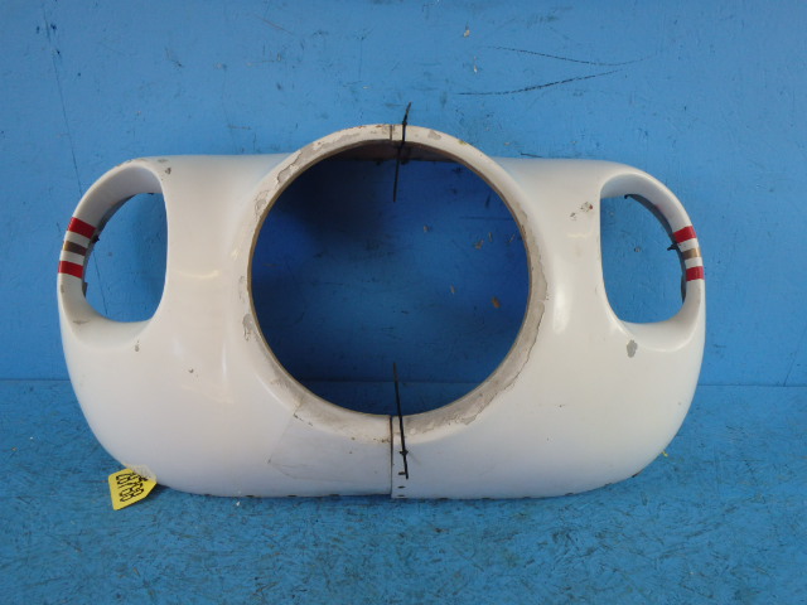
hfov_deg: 63.4
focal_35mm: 28
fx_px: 653
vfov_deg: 49.7
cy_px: 302
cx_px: 404
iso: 200
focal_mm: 5
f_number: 3.9
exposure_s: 1/60
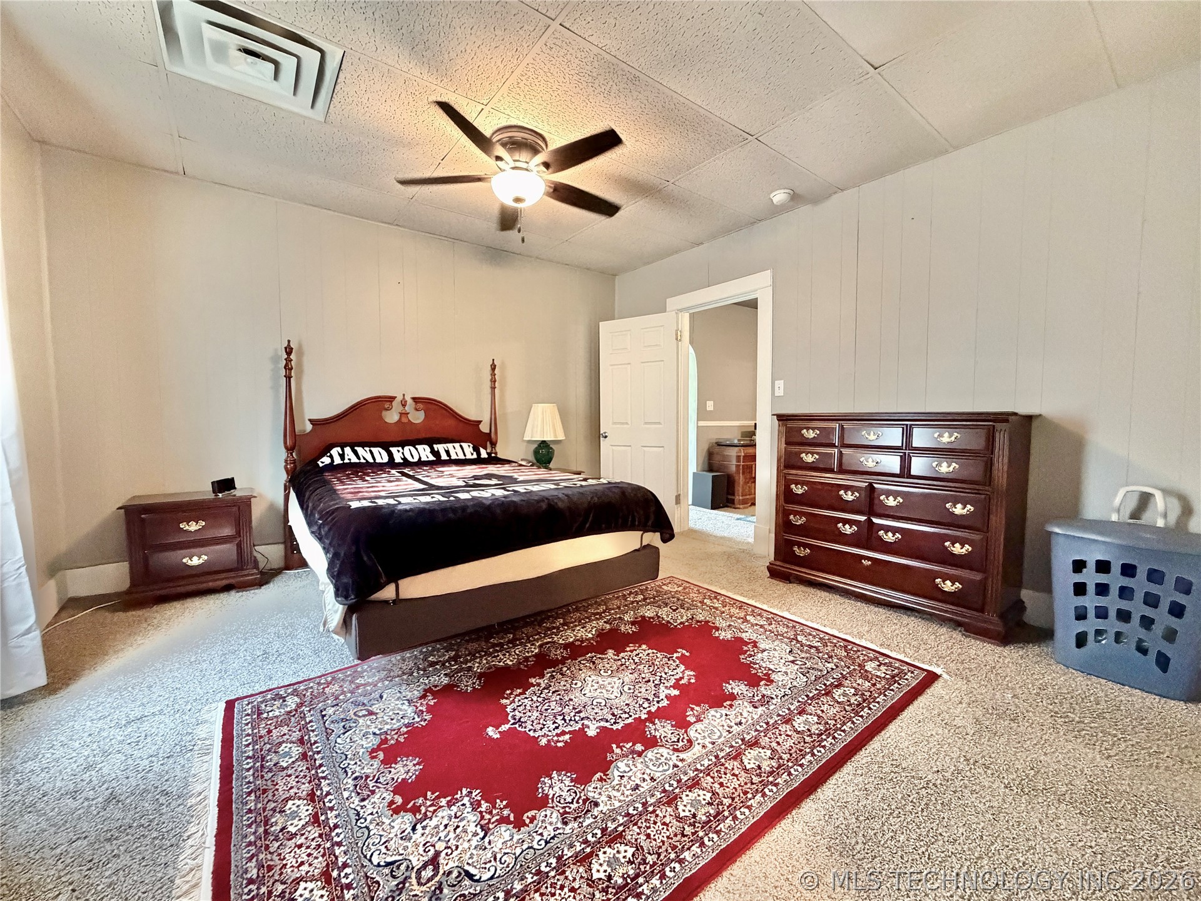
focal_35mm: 14
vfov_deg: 85.7
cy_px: 450
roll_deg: +0.3
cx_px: 600
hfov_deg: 102.1
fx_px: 486
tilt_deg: -3.3
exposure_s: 1/60
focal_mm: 2.22
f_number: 2.2
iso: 800
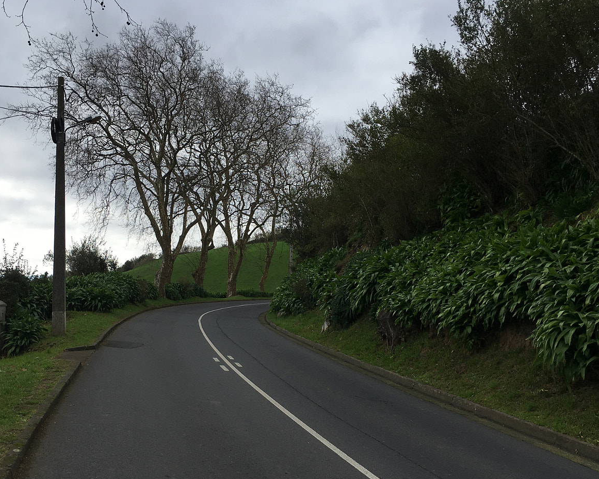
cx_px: 245
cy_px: 300
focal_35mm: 39
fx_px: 691
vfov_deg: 38.0
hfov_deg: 46.6
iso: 25
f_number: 2.2
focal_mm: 4.15
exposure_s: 1/1261
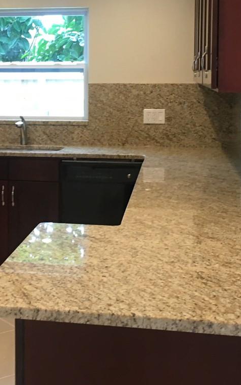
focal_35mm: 65
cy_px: 113
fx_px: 683
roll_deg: -0.1
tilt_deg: -2.7
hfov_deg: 19.7
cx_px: 32
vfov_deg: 31.2
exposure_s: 1/30
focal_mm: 4.15
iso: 80
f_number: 2.2
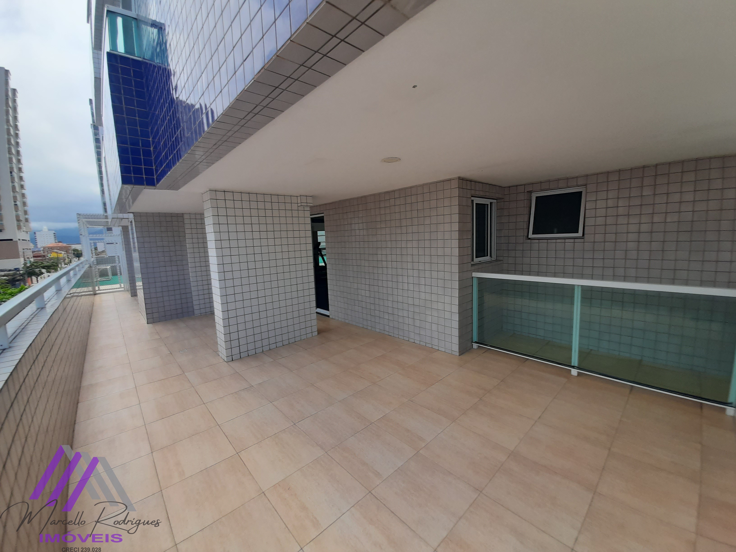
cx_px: 368
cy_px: 276
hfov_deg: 106.2
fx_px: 276
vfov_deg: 89.9
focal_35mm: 13
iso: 40
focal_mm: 1.42
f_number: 2.2
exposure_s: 1/661
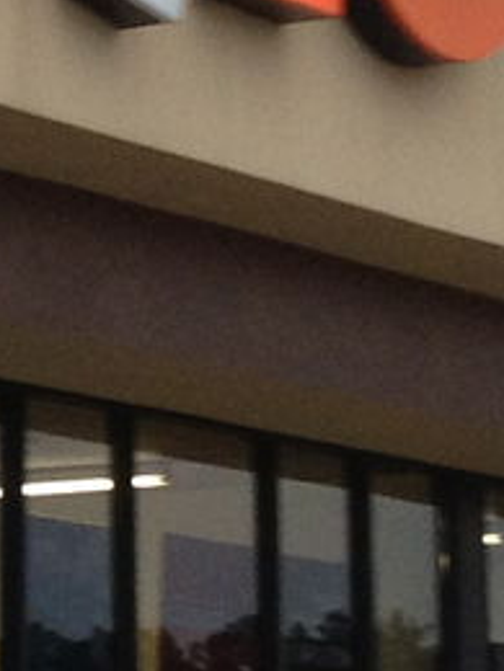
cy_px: 98
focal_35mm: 258
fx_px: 5009
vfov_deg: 7.7
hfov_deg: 5.7
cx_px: -445
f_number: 2.4
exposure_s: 1/120
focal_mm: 4.28
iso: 100
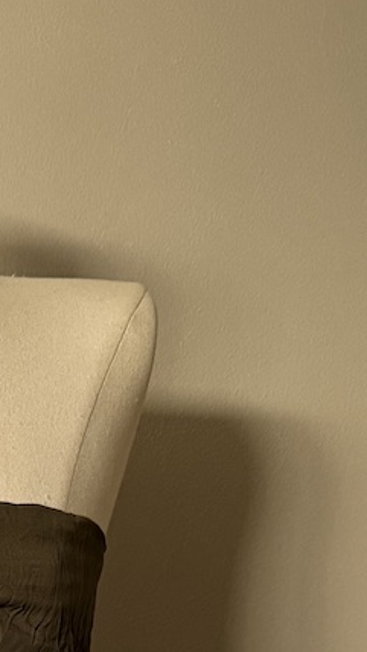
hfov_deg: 13.2
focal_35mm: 88
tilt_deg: -13.2
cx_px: -136
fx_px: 1521
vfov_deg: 20.5
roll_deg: -1.5
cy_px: 993
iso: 400
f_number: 1.78
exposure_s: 1/60
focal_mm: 6.76
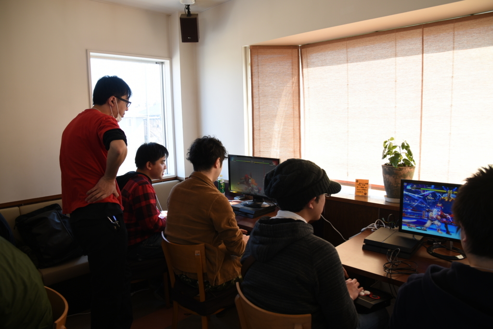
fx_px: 329
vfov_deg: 53.1
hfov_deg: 73.7
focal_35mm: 24
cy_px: 164
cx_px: 246
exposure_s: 1/60
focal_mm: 16
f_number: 4
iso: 100
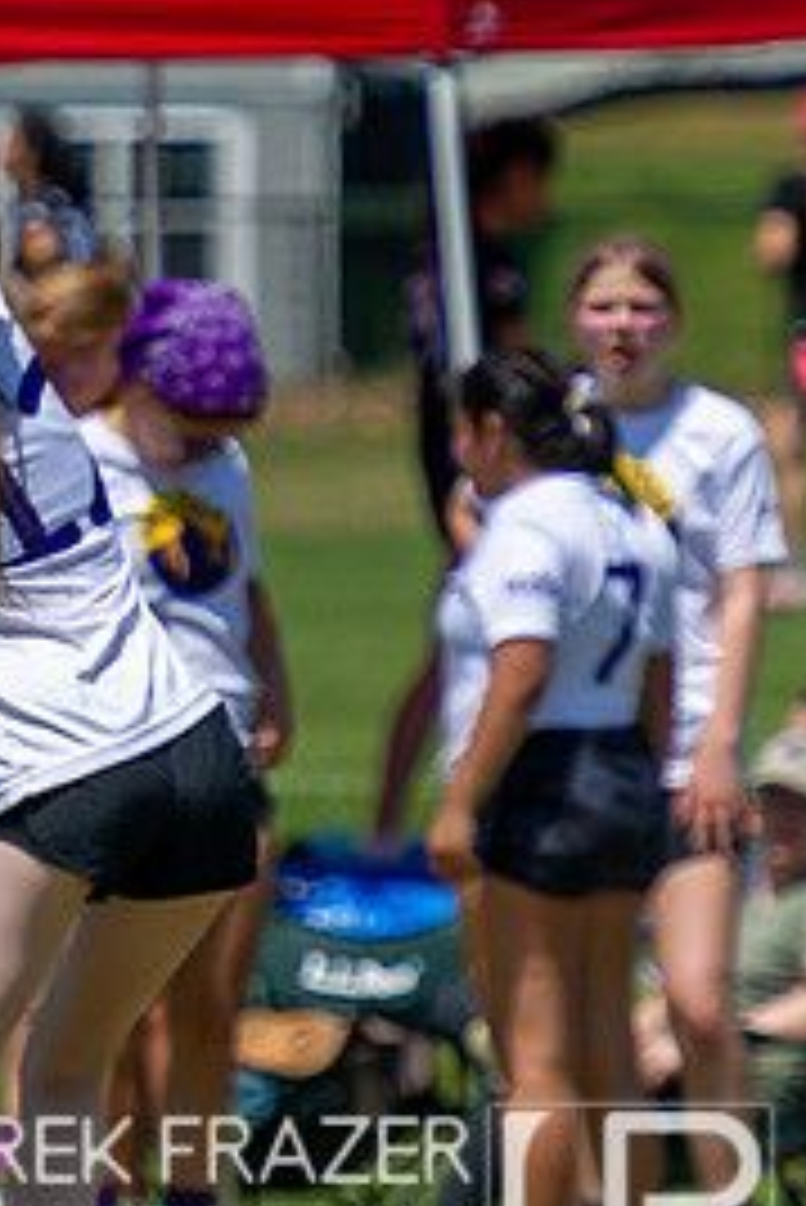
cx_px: -1289
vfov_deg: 2.1
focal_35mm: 962
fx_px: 32263
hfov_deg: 1.4
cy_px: 460
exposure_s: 1/3200
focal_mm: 220
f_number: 4
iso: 220
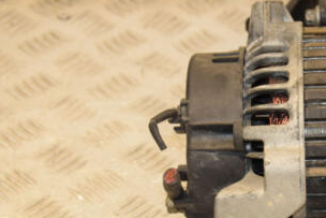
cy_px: 143
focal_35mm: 148
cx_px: 286
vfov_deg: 9.3
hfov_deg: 13.7
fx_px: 1341
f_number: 6.3
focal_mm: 50
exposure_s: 1/200
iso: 800
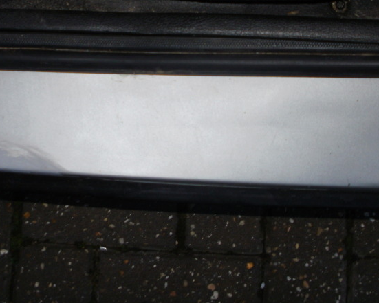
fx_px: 572
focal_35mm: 51
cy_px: 109
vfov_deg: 29.5
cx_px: 179
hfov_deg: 36.6
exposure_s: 1/30
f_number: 3.5
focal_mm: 6.3
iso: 125
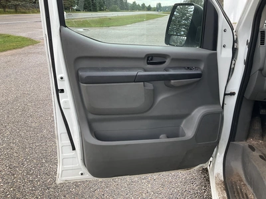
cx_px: 133
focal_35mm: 29
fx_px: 223
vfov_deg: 48.2
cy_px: 100
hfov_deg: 61.7
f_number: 1.8
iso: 20
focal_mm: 3
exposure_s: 1/122
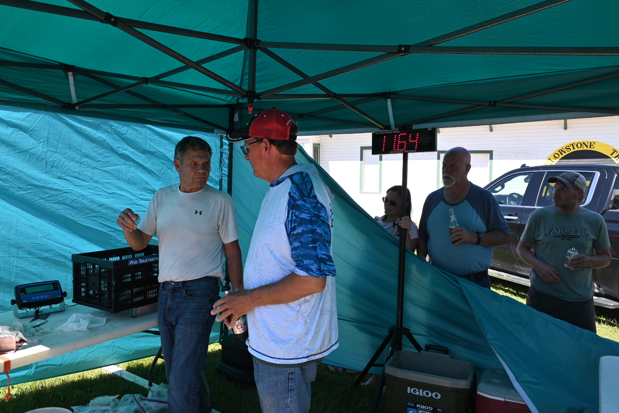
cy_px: 206
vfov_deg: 45.7
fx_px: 490
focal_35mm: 28
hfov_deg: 64.6
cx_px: 310
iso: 125
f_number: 5.6
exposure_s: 1/250
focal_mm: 19
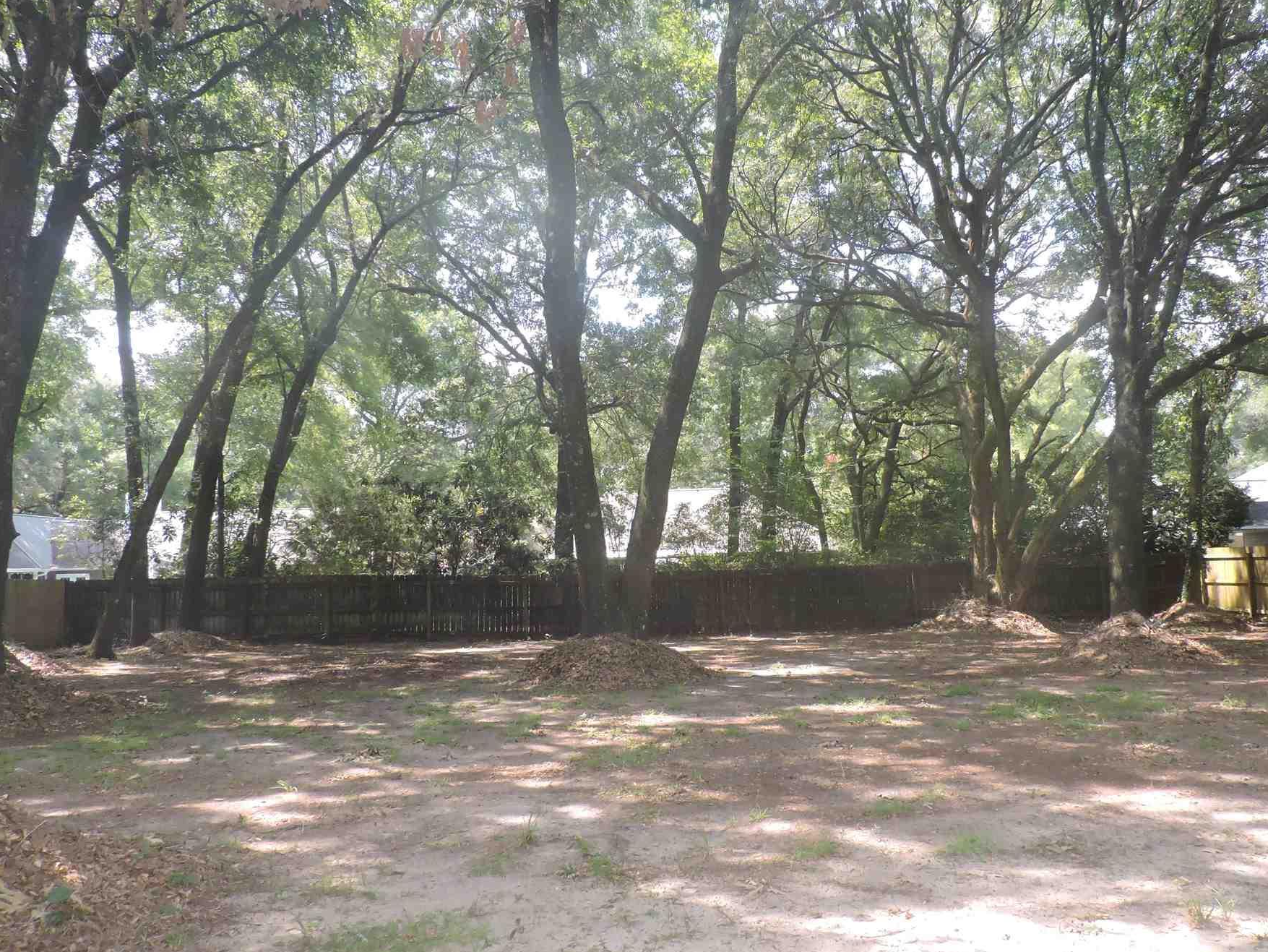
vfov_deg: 49.8
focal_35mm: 28
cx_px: 703
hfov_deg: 63.3
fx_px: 1026
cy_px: 483
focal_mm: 4.3
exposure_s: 1/500
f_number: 3
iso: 500
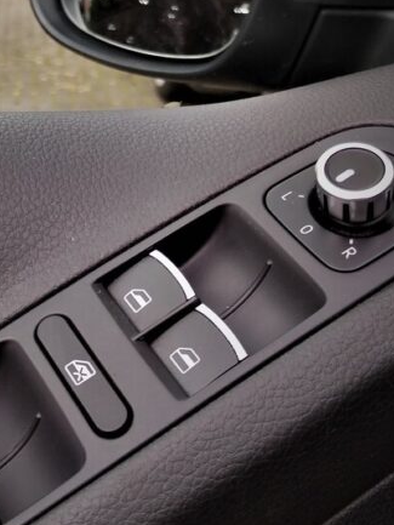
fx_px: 849
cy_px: 172
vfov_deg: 34.0
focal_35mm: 56
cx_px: 107
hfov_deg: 25.8
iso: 127
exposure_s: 1/100
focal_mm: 4.75
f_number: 1.8
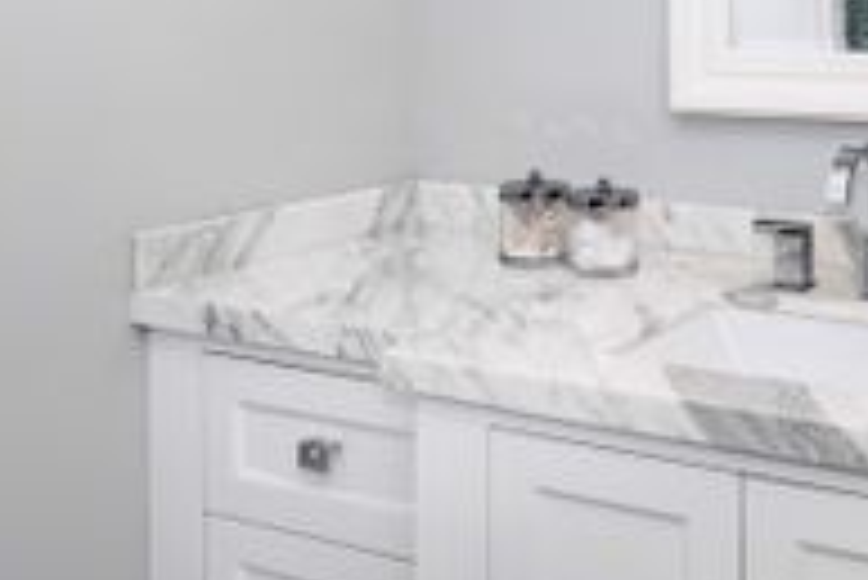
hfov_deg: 38.8
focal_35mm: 46
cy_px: 11
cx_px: 814
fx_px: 1118
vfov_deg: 27.6
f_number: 8
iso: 80
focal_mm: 17.5
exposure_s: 1/20
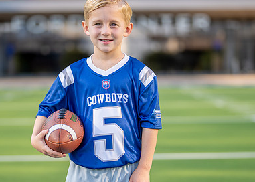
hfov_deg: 20.6
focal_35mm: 97
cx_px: 119
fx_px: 702
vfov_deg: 14.8
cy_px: 92
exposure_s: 1/4000
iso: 125
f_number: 1.2
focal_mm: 50
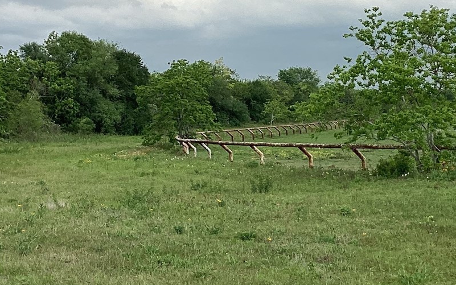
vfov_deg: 15.6
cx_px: 256
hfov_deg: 24.6
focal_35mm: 84
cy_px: 136
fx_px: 1044
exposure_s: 1/1359
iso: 25
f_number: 2.4
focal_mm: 3.3
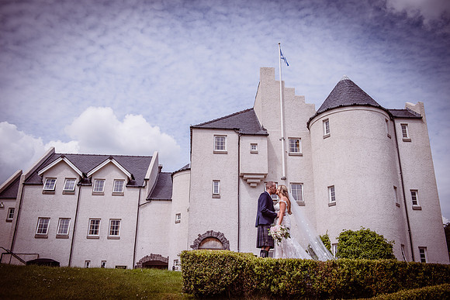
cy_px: 150
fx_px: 438
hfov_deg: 54.4
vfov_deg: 37.9
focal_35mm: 35
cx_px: 225
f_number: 4.5
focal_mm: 35
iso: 250
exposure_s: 1/4000
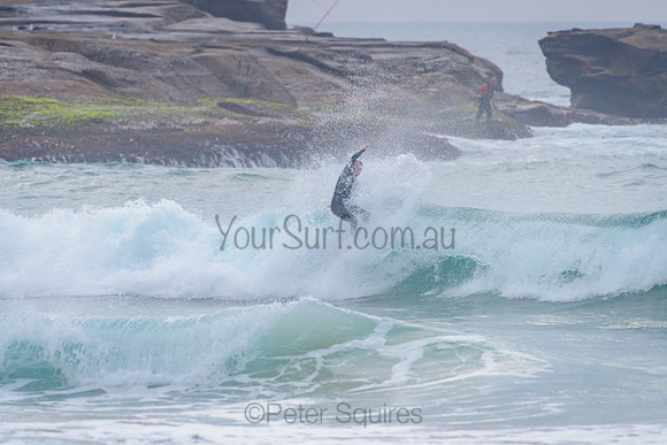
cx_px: 323
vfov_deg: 2.2
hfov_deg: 3.4
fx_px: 11362
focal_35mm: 613
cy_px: 218
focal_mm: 500
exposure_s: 1/1600
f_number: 5.6
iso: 640
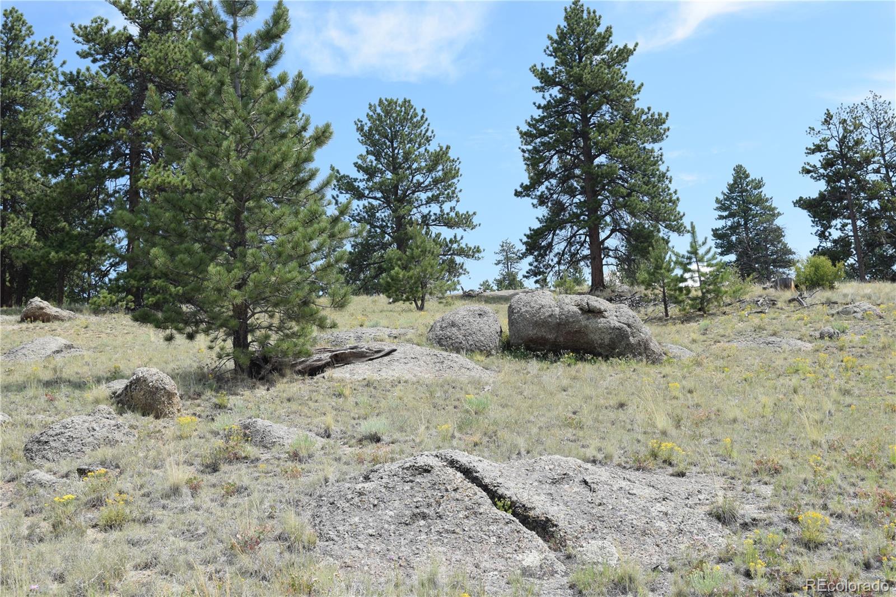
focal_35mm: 40
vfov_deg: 33.0
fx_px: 1008
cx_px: 448
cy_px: 298
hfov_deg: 47.9
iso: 200
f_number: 9
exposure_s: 1/320
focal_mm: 27
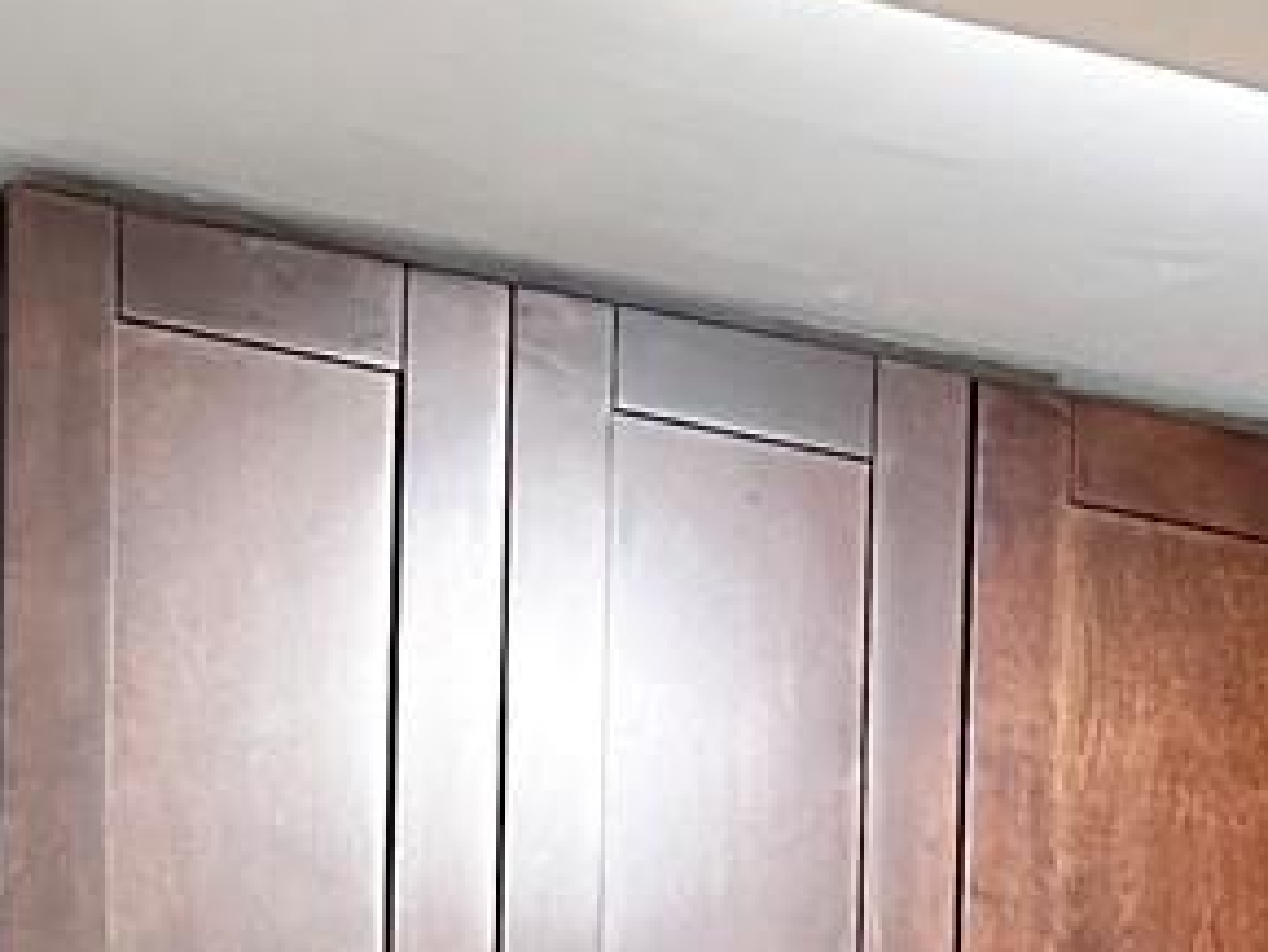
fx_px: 4874
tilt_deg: -6.1
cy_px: 2369
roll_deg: -3.5
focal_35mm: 133
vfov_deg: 9.7
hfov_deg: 14.2
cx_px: 1645
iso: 800
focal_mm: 6.86
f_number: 1.78
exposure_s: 1/60
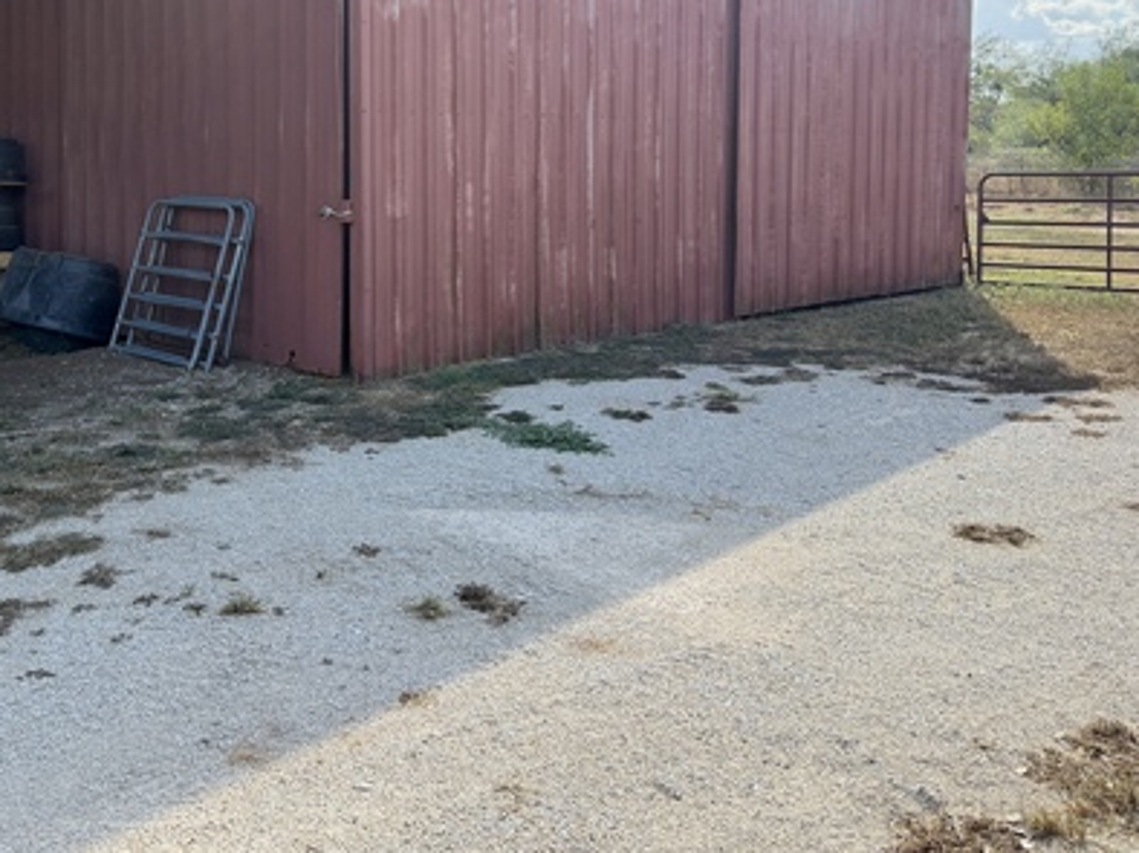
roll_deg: +0.6
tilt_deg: -1.3
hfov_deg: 47.0
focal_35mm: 39
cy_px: 205
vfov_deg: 35.9
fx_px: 1282
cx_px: 364
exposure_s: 1/1689
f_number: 1.78
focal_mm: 6.76
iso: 100
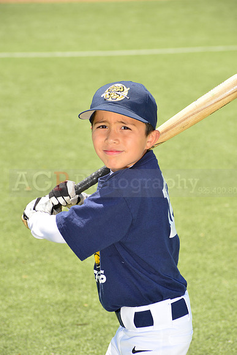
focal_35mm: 170
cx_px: 118
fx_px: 1678
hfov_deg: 8.1
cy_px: 178
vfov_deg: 12.1
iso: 250
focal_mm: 170
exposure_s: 1/250
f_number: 11
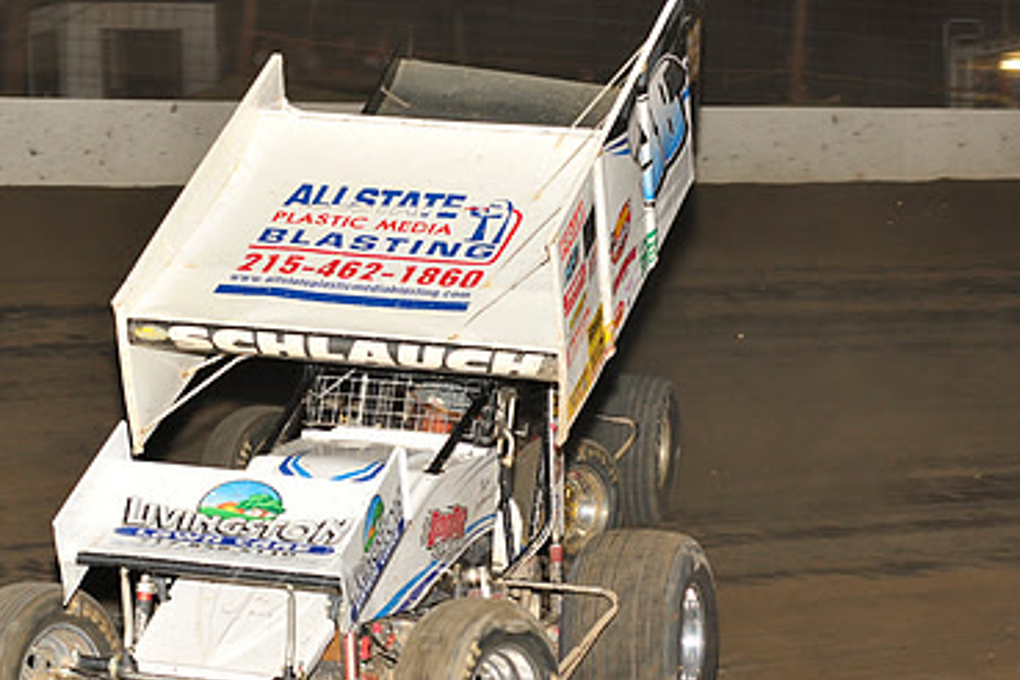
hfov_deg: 13.0
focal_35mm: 157
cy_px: 381
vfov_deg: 8.7
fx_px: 4448
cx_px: 271
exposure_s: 1/320
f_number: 6.3
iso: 1000
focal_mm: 100
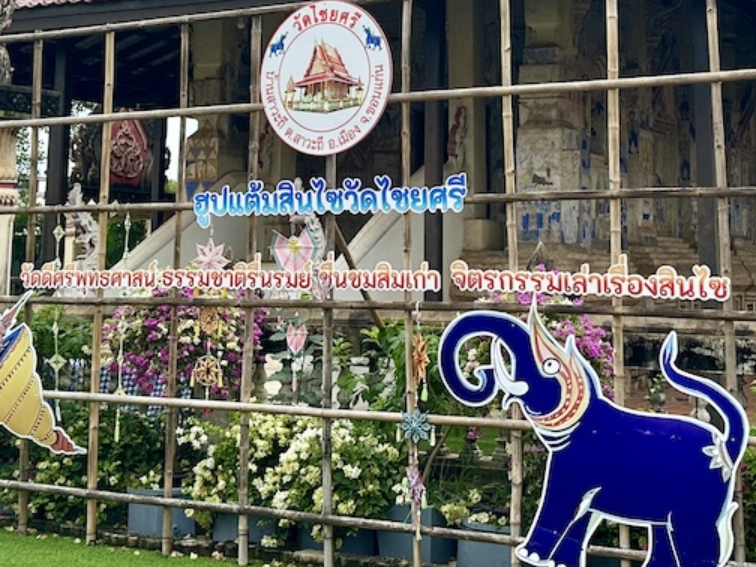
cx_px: 418
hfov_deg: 31.7
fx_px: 1332
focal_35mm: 61
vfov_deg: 23.4
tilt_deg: +9.9
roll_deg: -0.5
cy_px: 63
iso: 80
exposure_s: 1/2591
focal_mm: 6.86
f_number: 1.78
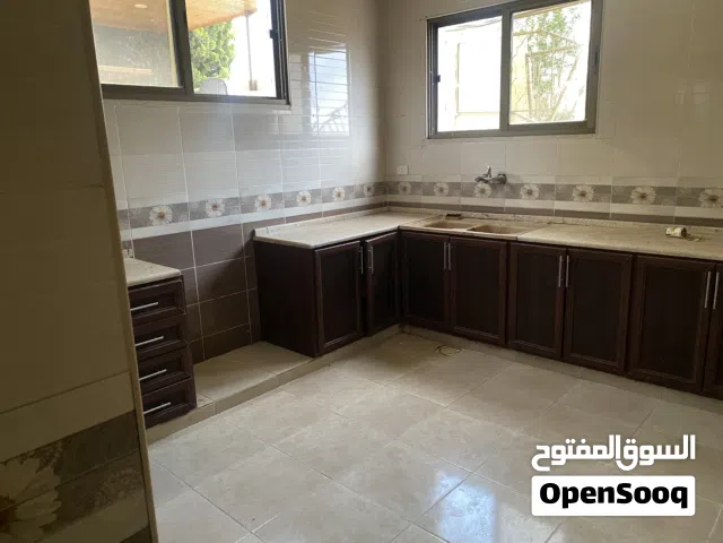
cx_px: 362
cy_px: 272
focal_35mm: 26
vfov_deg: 53.1
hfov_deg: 67.3
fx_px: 543
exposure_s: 1/40
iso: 500
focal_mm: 4.25
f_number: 1.8
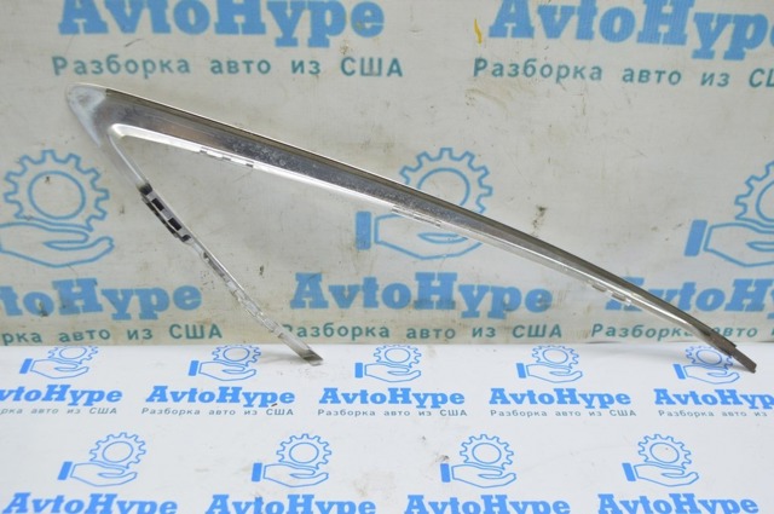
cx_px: 387
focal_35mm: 40
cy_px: 257
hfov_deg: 48.0
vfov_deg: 32.9
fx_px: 870
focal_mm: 27
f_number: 5.6
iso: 400
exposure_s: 1/20
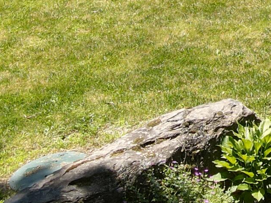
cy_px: -196
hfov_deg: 14.8
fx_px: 892
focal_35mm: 114
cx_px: 503
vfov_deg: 11.7
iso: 100
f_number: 2.8
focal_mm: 4.5
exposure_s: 1/320
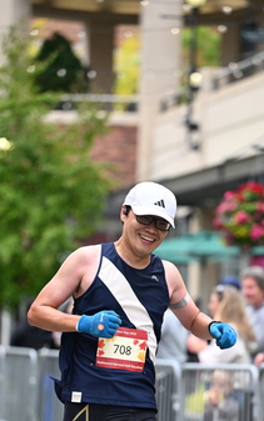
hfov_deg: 6.3
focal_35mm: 208
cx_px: 167
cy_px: 321
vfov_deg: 10.1
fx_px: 2391
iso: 1250
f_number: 2.8
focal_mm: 125
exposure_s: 1/2000
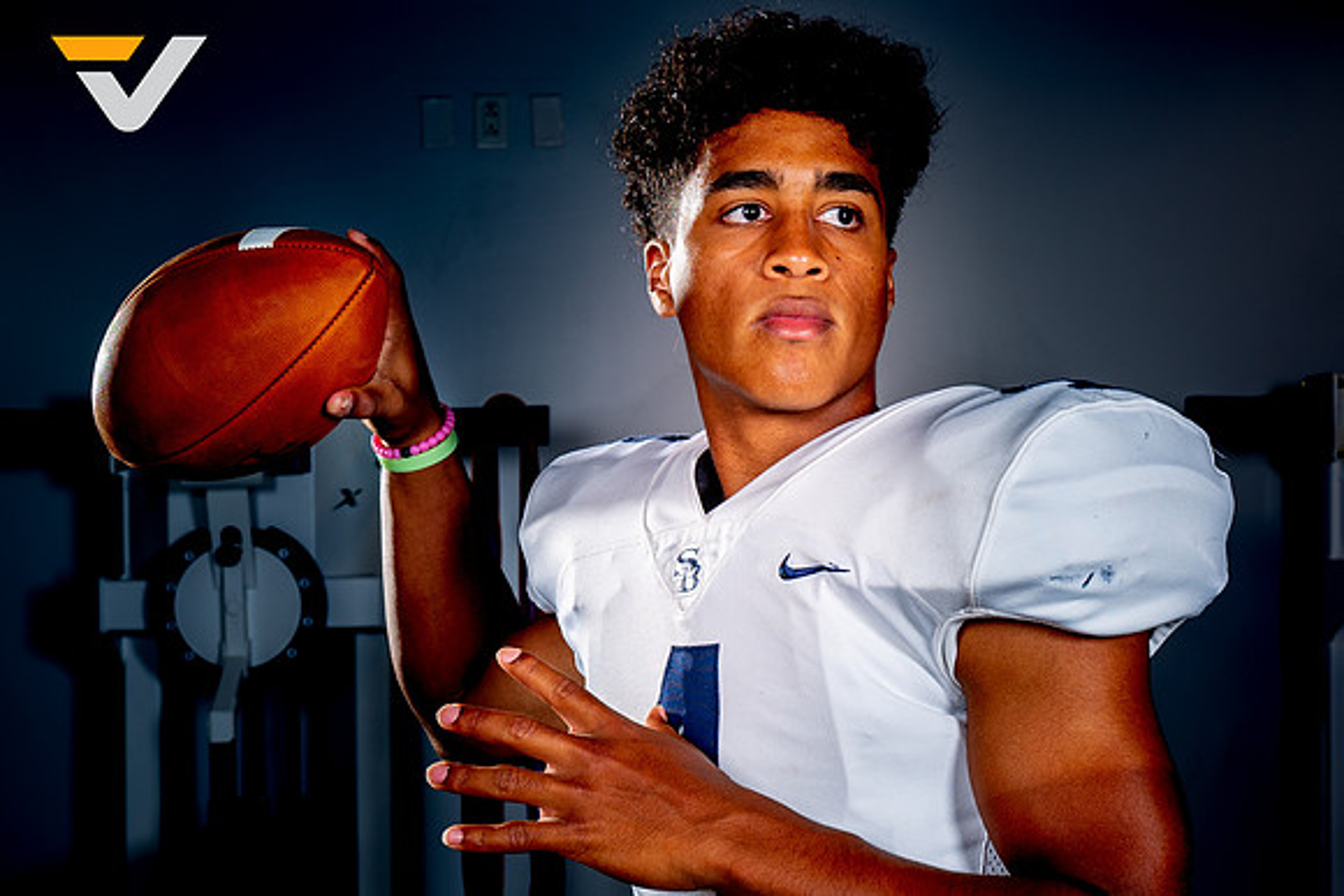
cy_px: 528
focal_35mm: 65
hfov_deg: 30.8
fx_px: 2438
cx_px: 762
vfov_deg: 20.8
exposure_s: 1/125
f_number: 8
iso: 100
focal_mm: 46
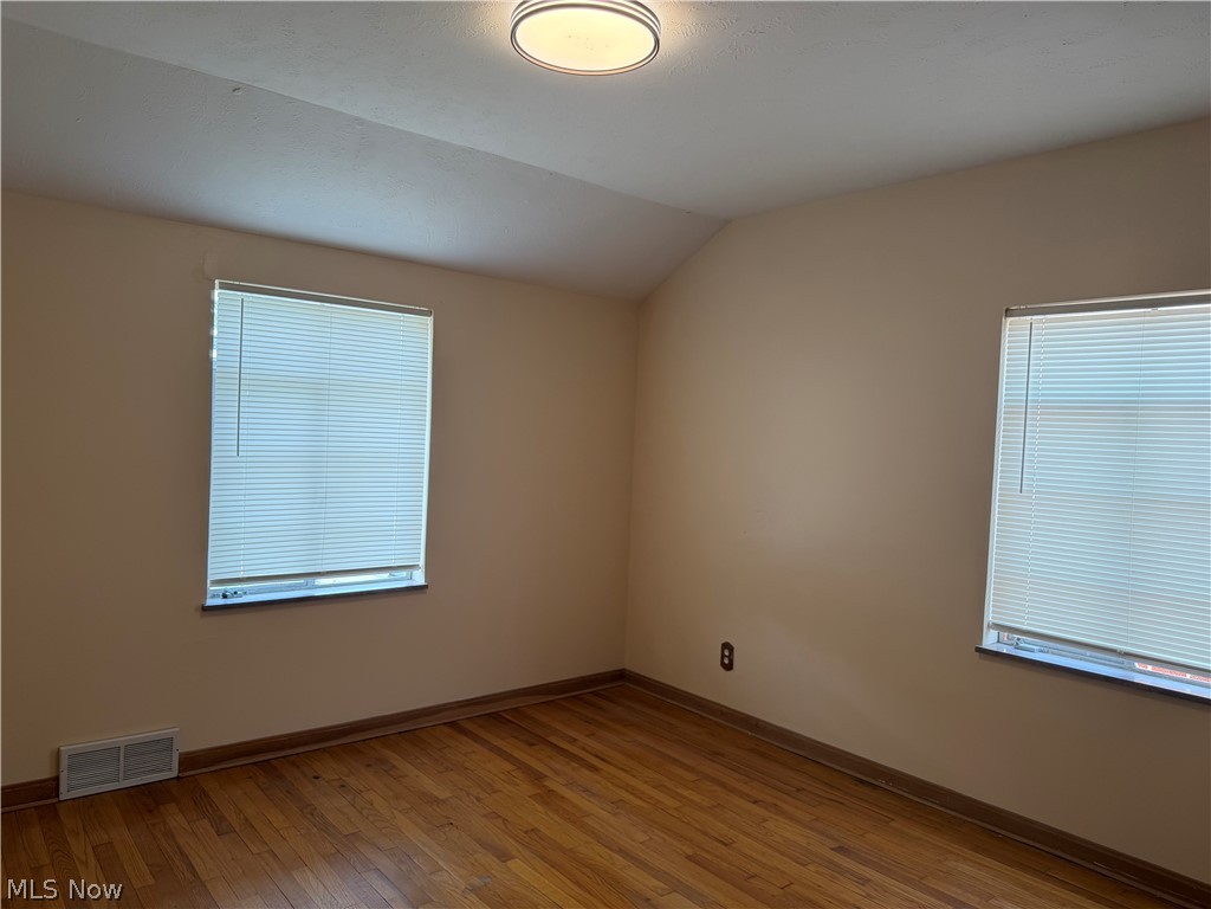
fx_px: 840
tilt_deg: -1.3
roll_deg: -2.1
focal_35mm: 24
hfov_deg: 71.6
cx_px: 606
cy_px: 454
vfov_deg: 56.8
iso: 64
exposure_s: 1/147
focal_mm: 6.76
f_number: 1.78
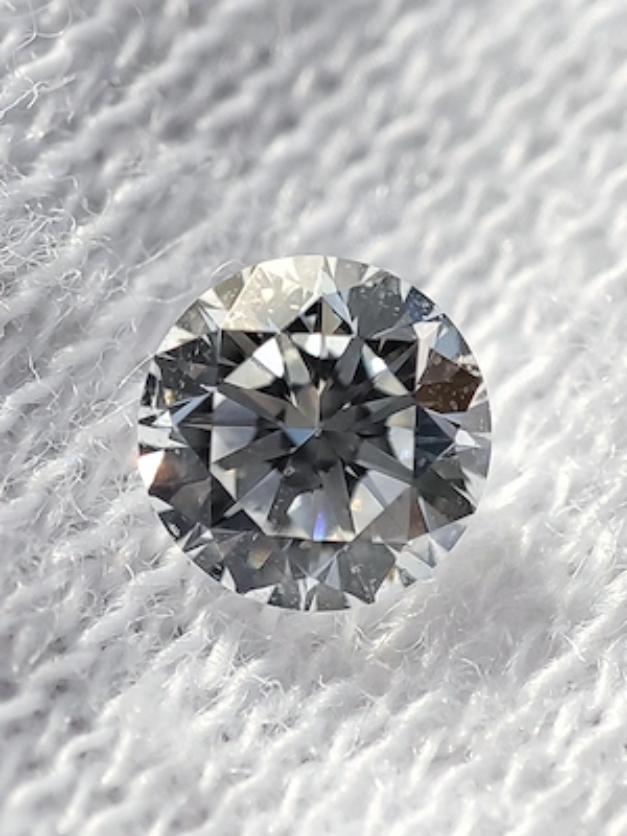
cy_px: 418
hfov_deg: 29.7
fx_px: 1183
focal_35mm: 49
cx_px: 314
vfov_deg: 38.9
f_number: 2.4
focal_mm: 4.1
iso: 50
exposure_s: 1/1049
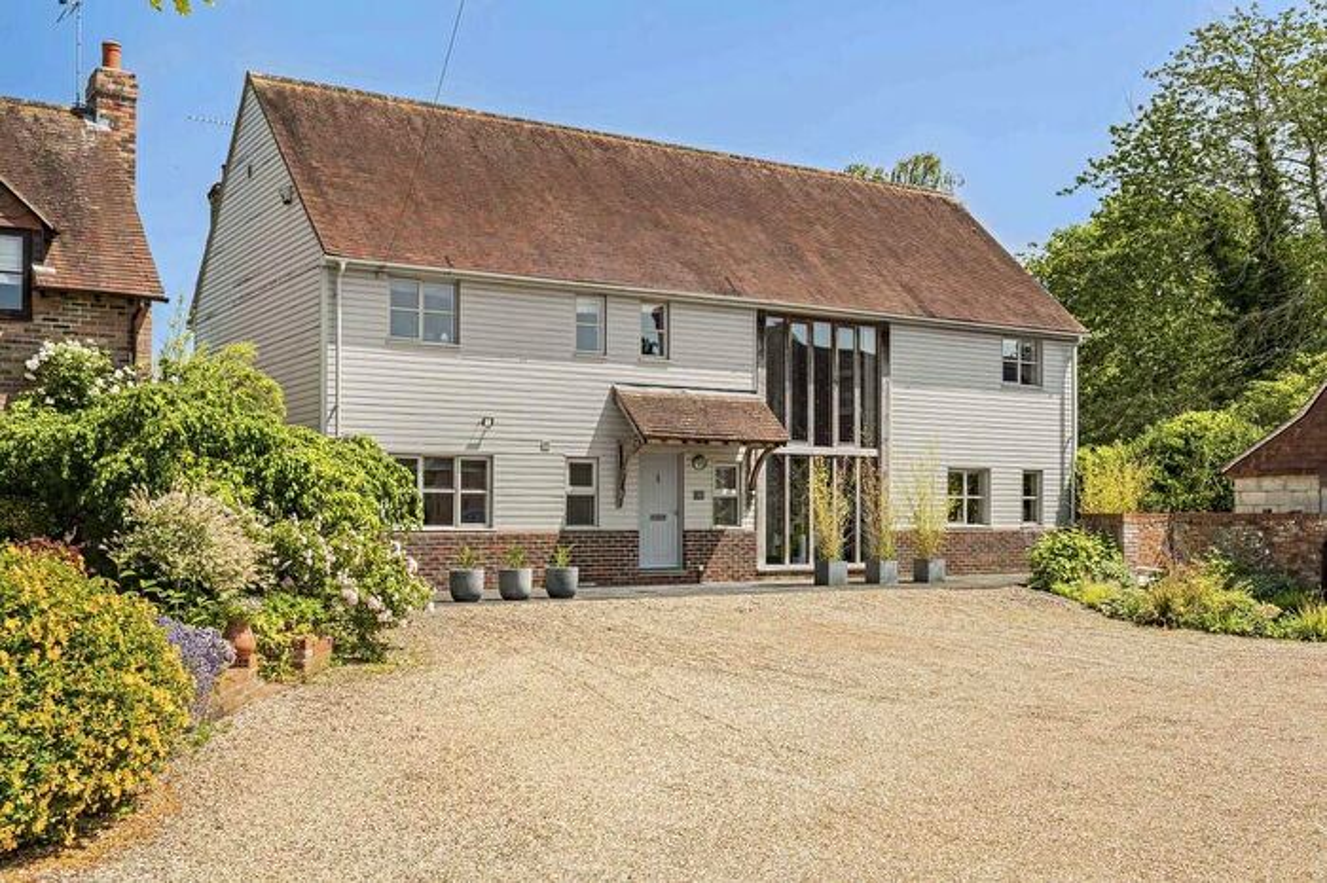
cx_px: 664
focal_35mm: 35
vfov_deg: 37.8
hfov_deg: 54.5
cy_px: 442
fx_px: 1289
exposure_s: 1/125
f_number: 7.1
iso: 160
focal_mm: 35
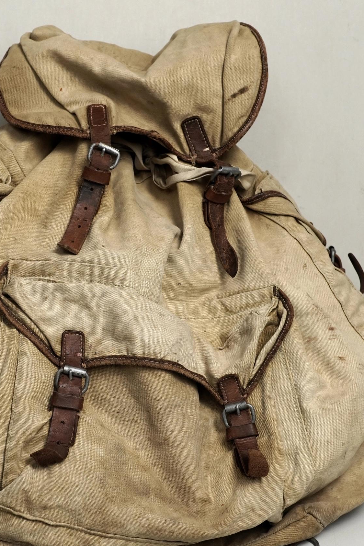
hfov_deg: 16.6
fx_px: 1244
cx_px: 136
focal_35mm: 82
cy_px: 300
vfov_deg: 24.8
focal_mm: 32
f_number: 5
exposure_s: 1/100
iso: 400
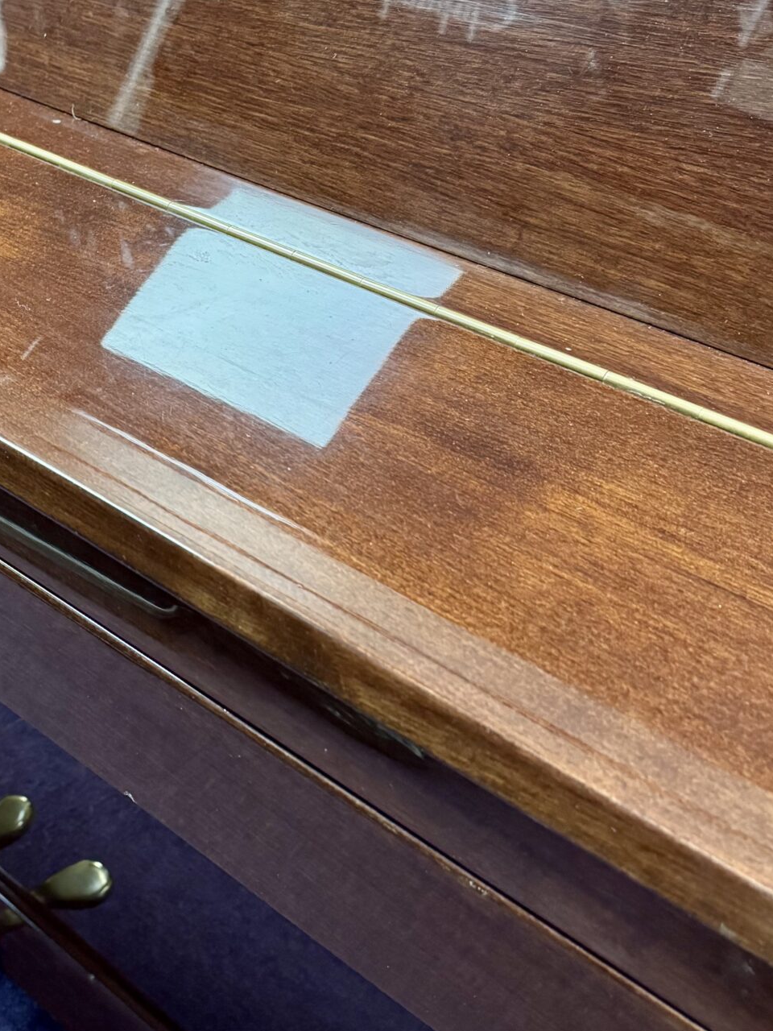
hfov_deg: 29.4
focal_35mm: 48
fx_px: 1429
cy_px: 463
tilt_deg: -31.0
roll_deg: -3.2
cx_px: 124
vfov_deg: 39.6
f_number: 1.78
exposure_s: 1/50
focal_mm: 6.76
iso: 640
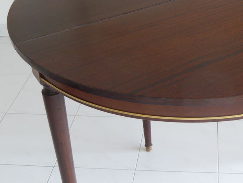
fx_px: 463
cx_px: 189
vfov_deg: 22.0
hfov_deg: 28.8
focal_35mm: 66
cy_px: 42
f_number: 4.2
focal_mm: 7.3
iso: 280
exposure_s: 1/30
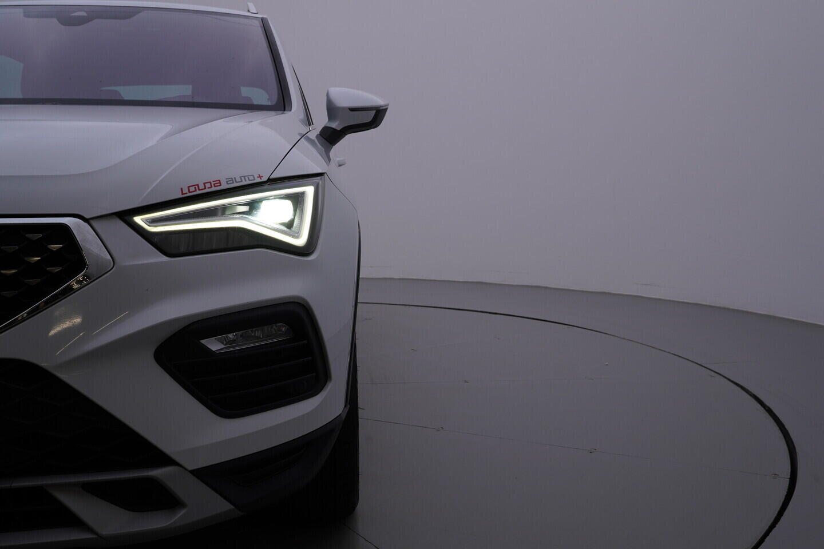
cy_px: 274
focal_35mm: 36
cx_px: 412
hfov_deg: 53.1
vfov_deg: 36.9
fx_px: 824
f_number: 5.6
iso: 125
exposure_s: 1/160
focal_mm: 24
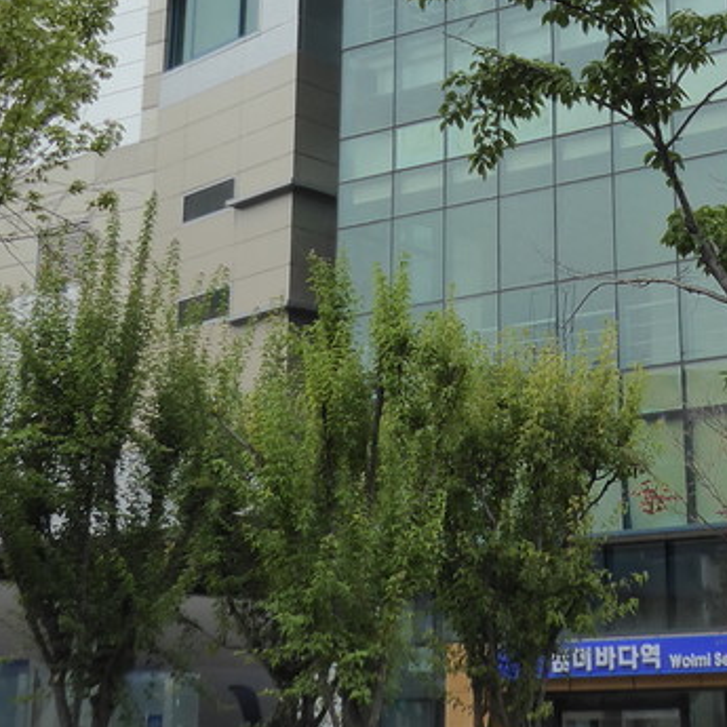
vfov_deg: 20.1
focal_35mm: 83
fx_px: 1972
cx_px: 542
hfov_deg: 20.7
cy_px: -25
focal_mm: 4.7
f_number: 3.4
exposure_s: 1/1300
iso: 200
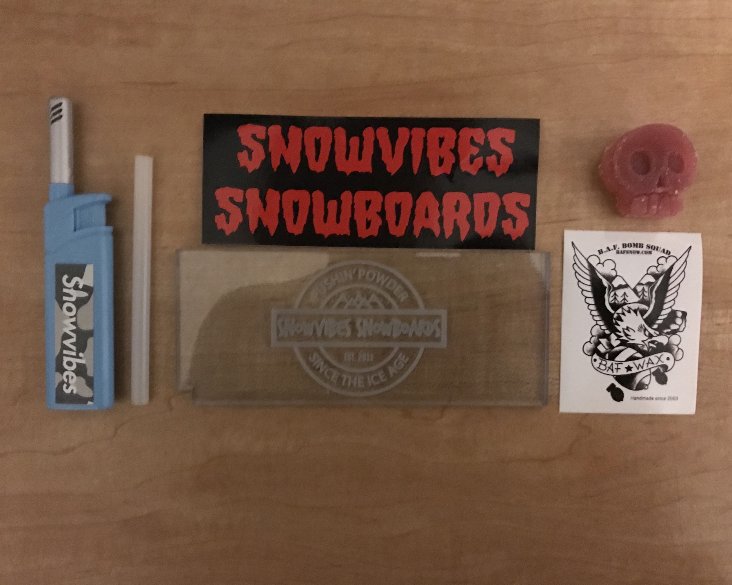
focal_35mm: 30
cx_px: 362
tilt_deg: -89.3
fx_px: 650
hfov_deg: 58.8
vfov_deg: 48.5
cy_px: 299
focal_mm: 3.99
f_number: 1.8
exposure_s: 1/4
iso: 200
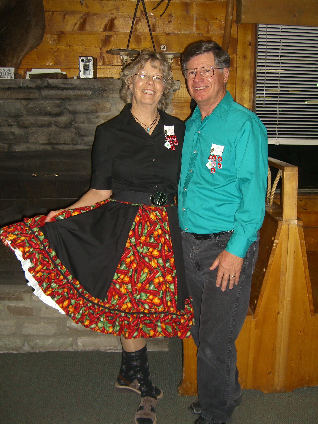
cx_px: 159
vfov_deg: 49.0
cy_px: 212
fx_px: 465
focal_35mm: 38
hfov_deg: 37.7
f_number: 2.8
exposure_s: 1/60
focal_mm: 7.9
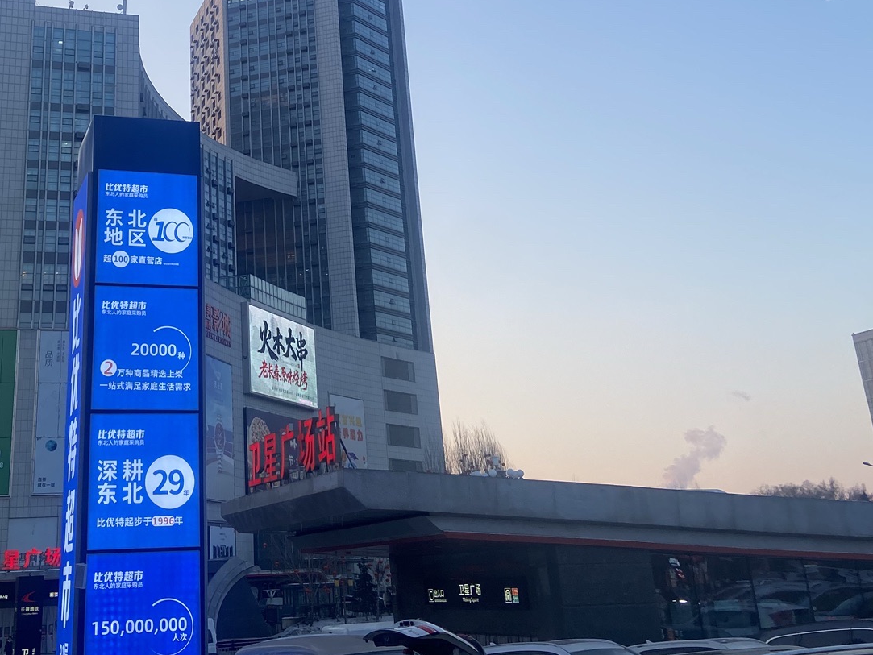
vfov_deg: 29.3
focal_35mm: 48
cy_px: 91
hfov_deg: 39.0
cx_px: 261
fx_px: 1211
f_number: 1.8
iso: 32
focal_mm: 4.25
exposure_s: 1/502
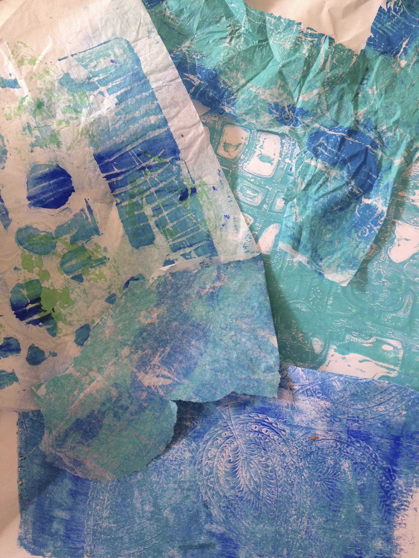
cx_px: 210
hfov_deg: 40.7
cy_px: 279
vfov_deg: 52.6
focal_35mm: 35
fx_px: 565
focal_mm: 4.28
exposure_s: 1/20
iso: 100
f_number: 2.4
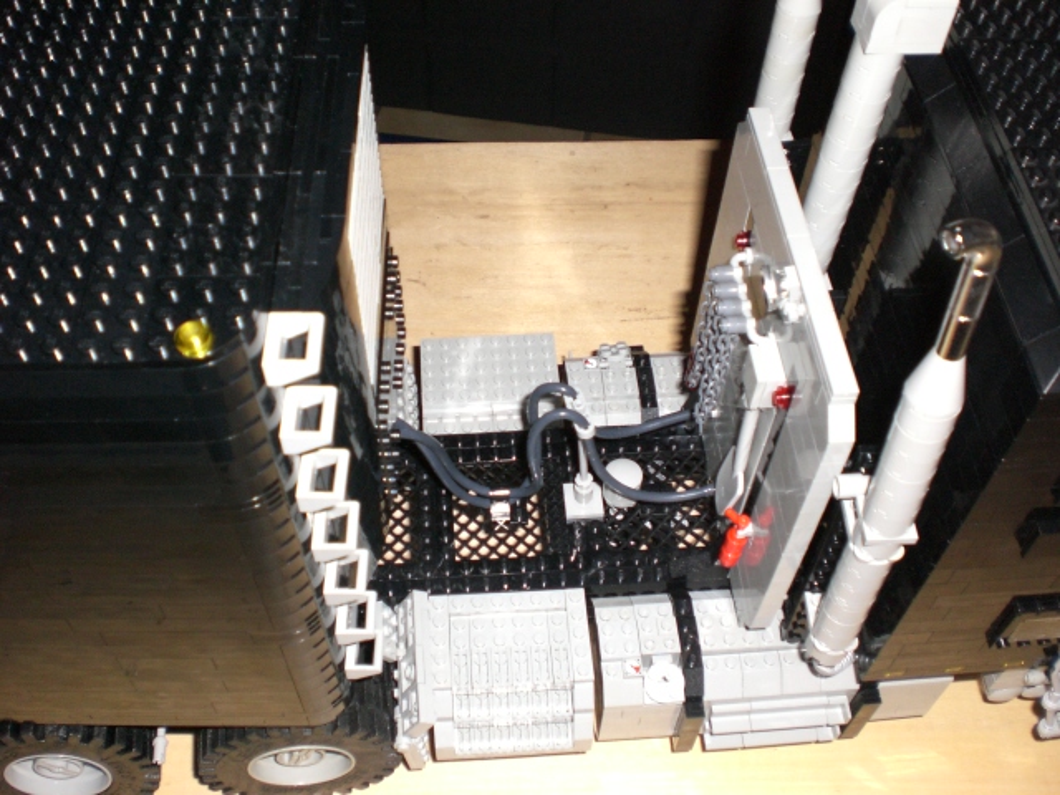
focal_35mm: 38
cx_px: 530
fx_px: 1164
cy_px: 398
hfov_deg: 49.0
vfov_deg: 37.7
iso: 200
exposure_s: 1/60
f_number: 3.1
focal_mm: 6.3
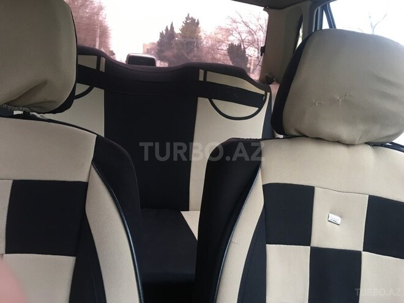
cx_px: 202
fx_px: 338
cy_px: 152
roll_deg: -7.9
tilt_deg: -11.0
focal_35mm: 29
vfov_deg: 48.2
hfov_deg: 61.7
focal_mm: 4.15
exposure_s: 1/33
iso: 100
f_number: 2.2
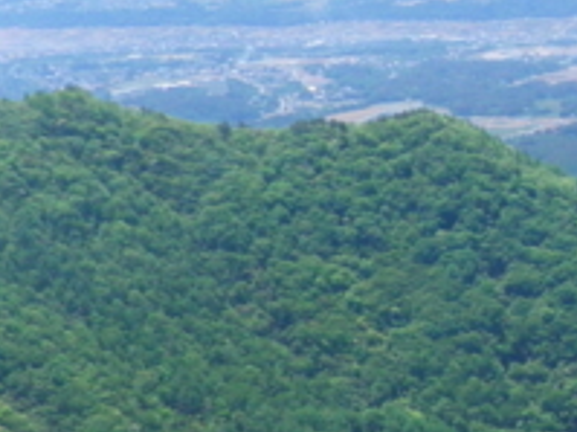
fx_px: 2349
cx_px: 1041
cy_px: 319
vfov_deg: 10.5
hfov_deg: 12.7
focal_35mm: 141
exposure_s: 1/125
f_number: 6.3
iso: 64
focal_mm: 6.2
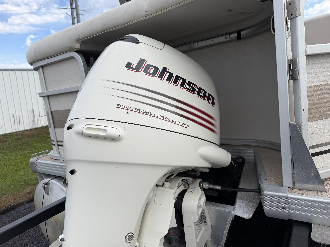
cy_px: 124
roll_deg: +4.0
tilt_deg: -13.9
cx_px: 165
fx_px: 229
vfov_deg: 56.8
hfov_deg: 71.6
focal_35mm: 24
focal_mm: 6.76
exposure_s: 1/3145
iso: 80
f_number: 1.78
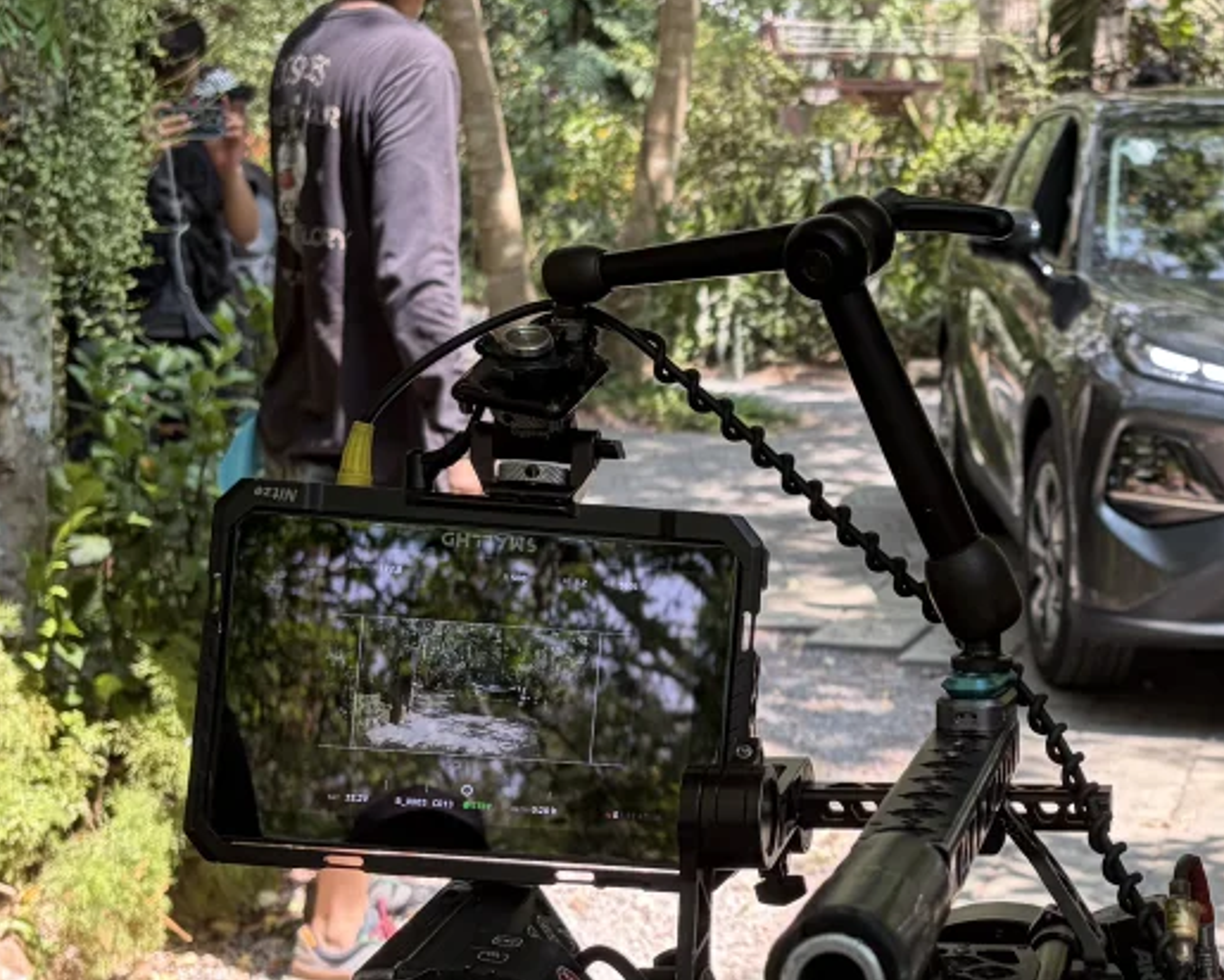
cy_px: 590
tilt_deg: -10.6
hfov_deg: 26.1
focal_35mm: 71
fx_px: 2572
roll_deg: -0.3
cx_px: 1053
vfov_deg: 21.5
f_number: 1.6
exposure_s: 1/225
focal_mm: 5.96
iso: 40
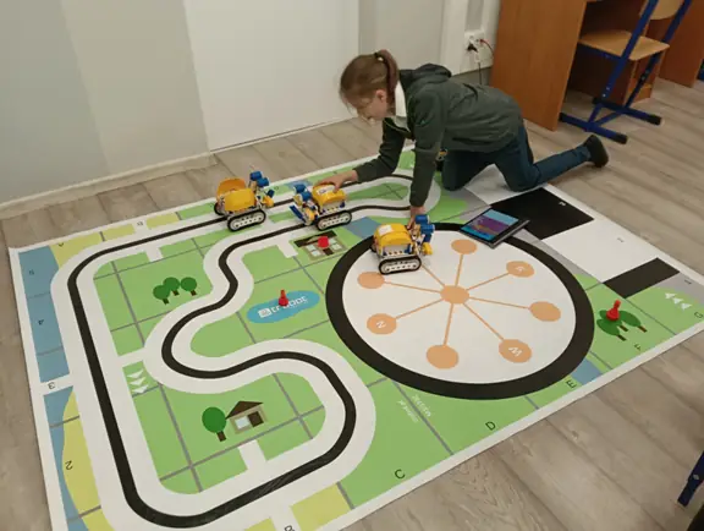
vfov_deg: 51.5
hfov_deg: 65.2
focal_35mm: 27
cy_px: 266
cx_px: 352
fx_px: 550
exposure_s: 1/33.3
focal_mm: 3.98
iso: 80
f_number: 1.8
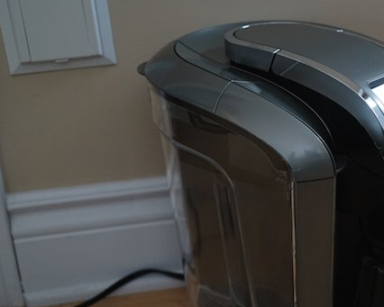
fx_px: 739
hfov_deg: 28.4
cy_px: 208
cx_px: 318
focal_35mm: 65
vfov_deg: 23.4
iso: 1600
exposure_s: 1/30
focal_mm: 41
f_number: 4
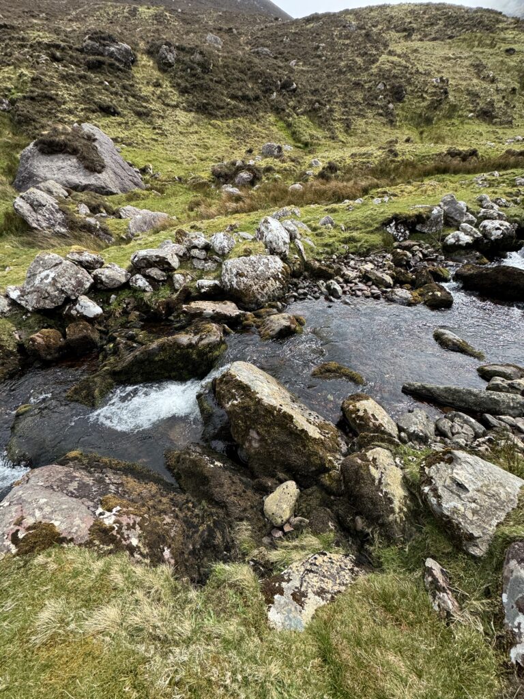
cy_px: 350
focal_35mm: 14
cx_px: 262
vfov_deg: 102.1
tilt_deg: -27.0
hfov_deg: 85.7
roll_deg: +0.6
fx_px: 283
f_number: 2.2
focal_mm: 2.22
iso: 40
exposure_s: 1/779
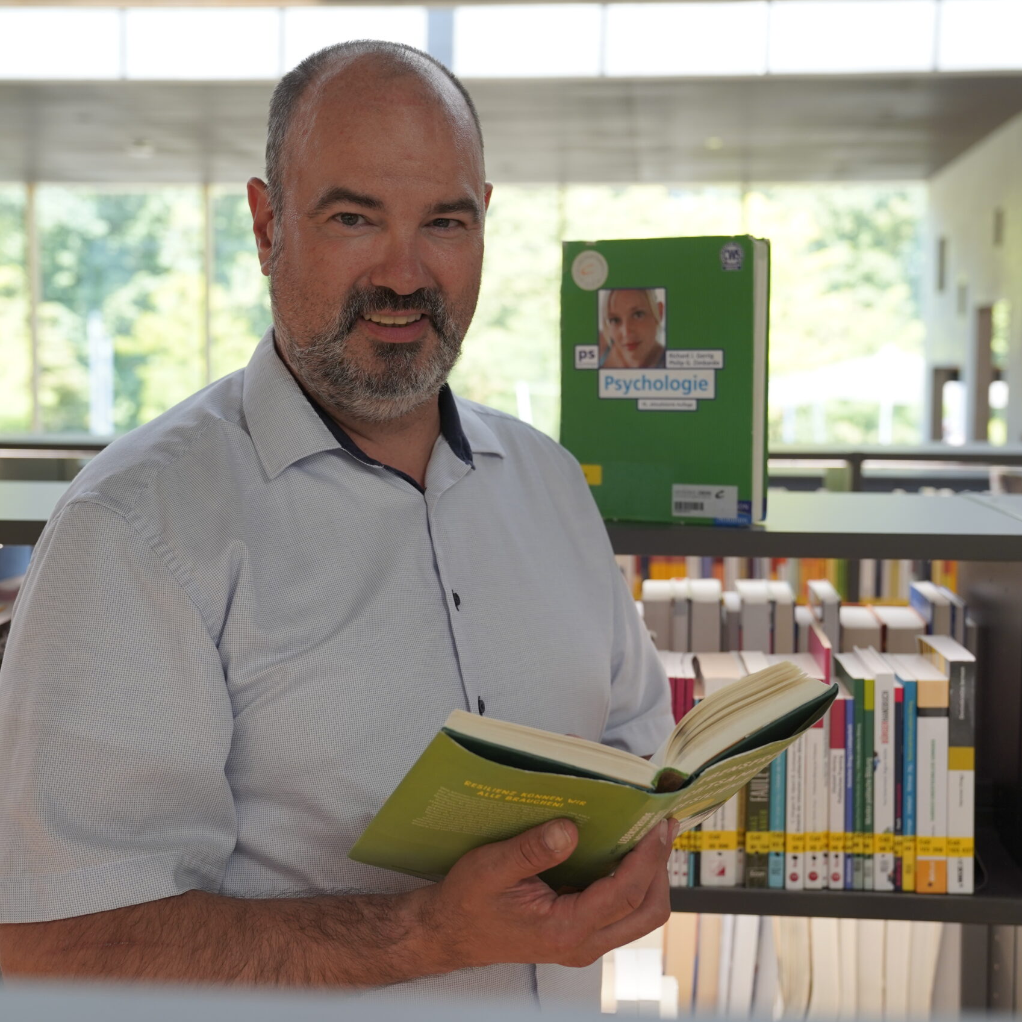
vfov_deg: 34.0
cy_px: 512
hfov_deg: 34.0
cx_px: 529
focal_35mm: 50
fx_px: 1670
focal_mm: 39
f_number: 4
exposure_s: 1/160
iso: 640
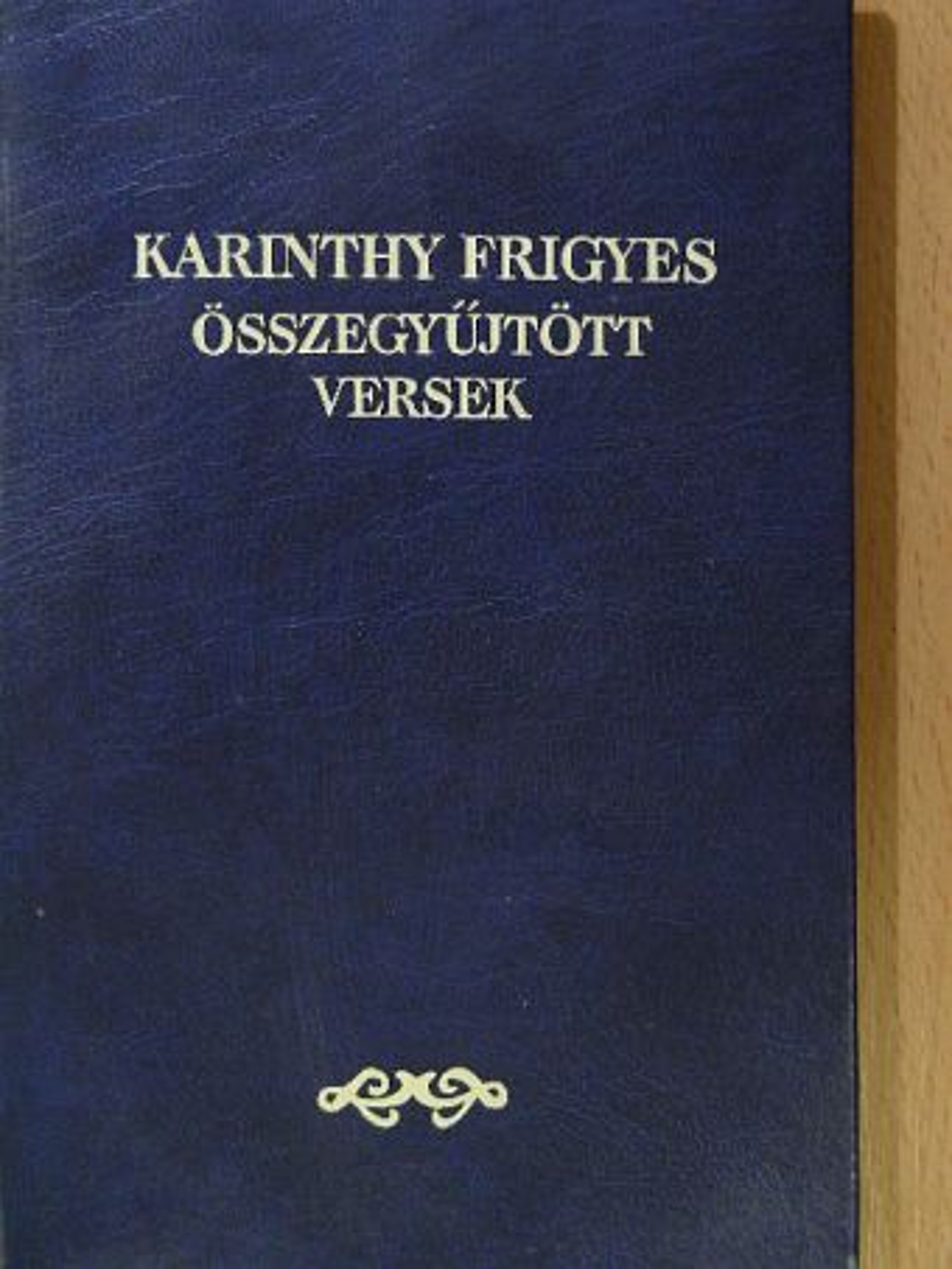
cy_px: 634
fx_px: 3189
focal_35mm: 87
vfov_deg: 22.5
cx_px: 476
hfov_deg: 17.0
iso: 203
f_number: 3.5
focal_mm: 14.6
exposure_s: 1/15
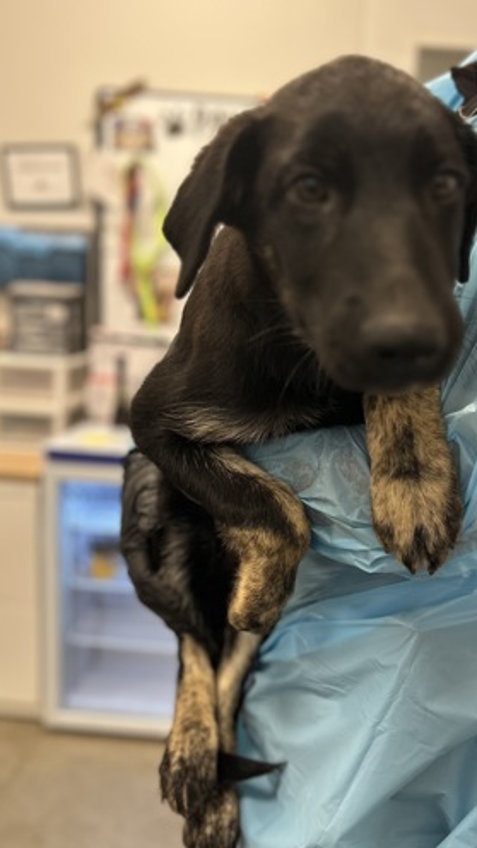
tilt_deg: -10.5
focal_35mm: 32
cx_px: 320
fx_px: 720
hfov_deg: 36.3
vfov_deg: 61.0
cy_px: 417
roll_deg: -4.4
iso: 100
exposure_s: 1/75
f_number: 1.5
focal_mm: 5.7
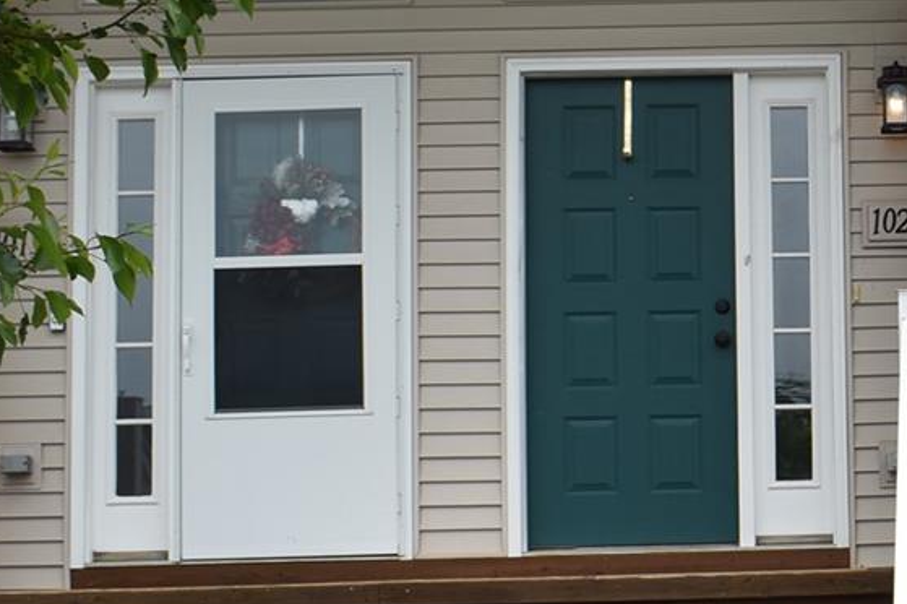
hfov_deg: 17.4
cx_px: 1183
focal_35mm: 110
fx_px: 2770
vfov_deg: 12.4
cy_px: 379
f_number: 8
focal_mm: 20
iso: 100
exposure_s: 1/250
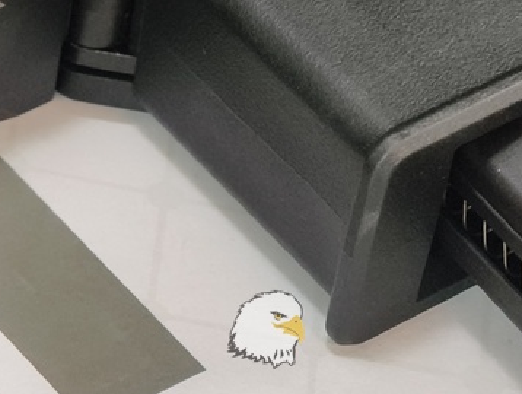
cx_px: -278
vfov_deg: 5.2
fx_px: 4306
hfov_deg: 6.8
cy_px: 155
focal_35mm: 285
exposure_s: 1/17.1
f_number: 2.67
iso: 733
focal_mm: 22.48
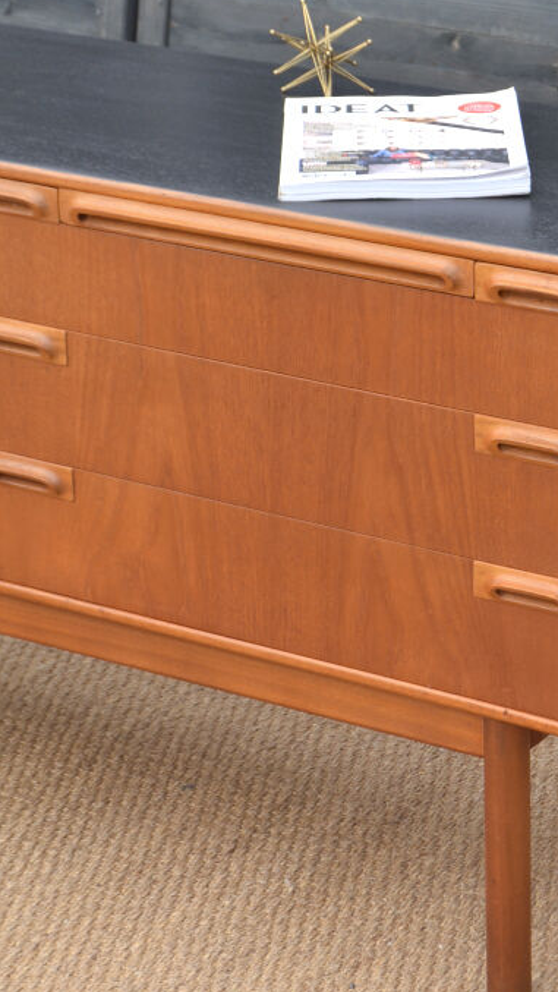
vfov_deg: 18.3
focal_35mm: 117
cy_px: 481
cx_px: 453
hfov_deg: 10.3
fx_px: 3076
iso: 200
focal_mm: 48
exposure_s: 1/125
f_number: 5.6
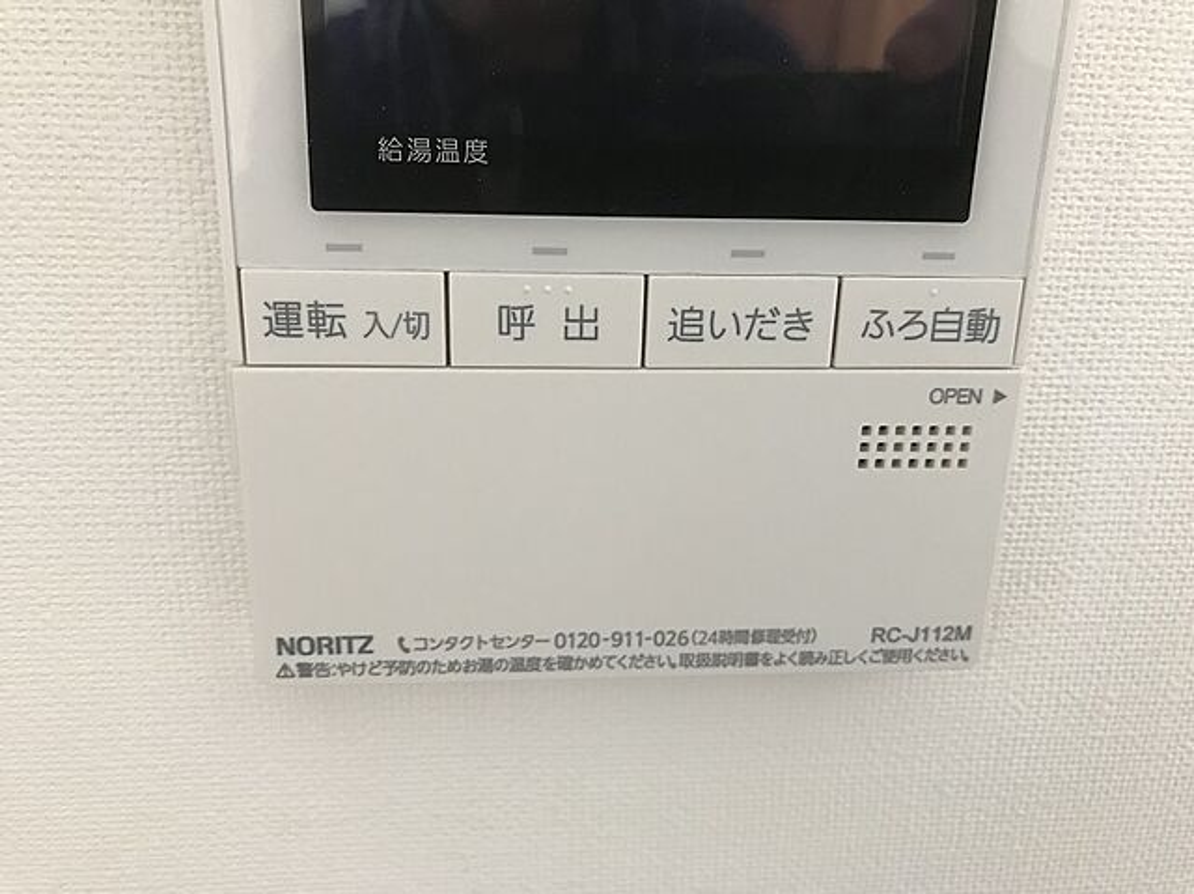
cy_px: 447
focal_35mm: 28
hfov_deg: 63.5
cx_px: 597
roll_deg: -1.7
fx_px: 965
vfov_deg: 49.7
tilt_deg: -19.2
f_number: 1.8
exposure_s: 1/15
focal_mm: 3.99
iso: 40
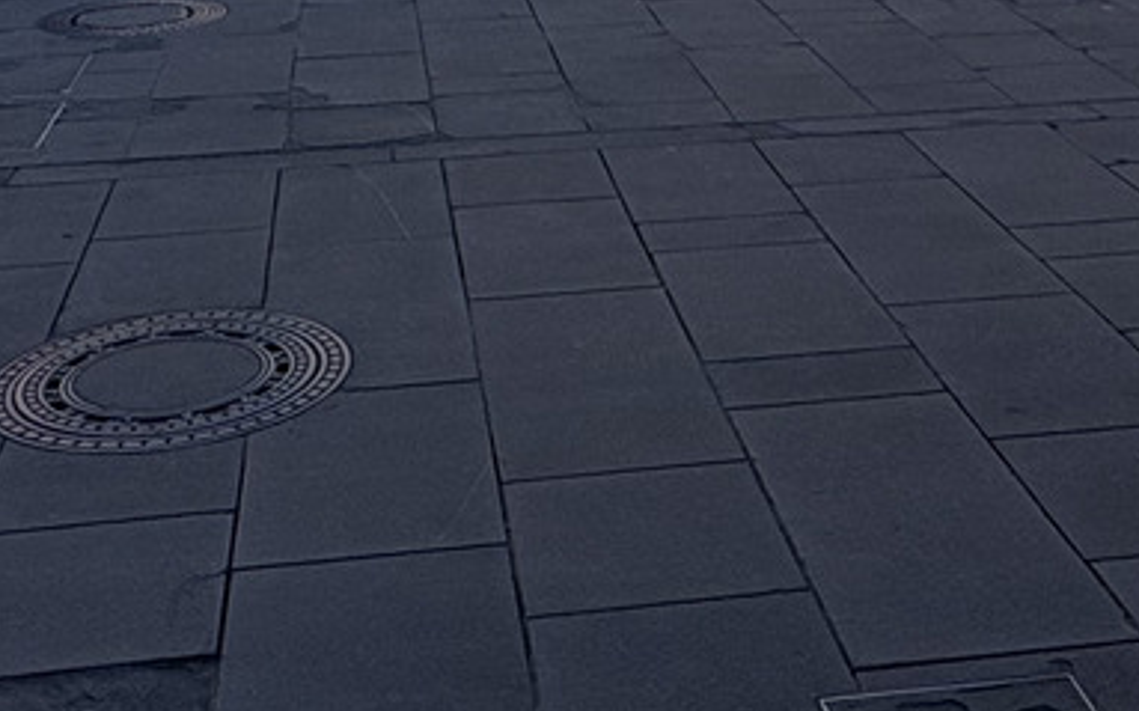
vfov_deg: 17.7
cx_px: 657
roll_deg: +0.8
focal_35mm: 62
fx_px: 1924
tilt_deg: +3.1
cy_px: -488
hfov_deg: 32.9
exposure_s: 1/2674
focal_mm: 2.22
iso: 50
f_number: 2.2
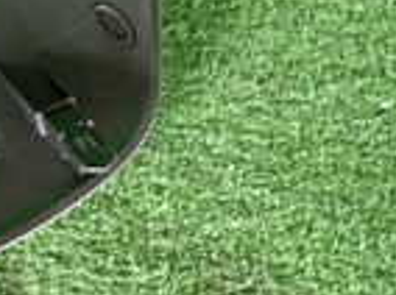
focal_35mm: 106
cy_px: -189
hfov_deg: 16.6
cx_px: -229
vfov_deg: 12.9
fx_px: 1211
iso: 200
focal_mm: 4.5
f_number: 2
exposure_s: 1/50
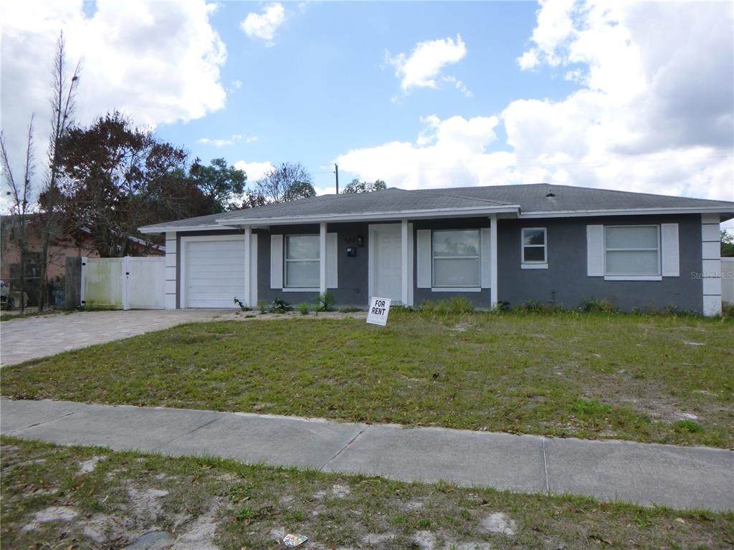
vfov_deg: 54.9
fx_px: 530
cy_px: 275
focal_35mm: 25
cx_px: 367
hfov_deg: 69.4
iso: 160
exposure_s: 1/500
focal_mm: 4.5
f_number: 3.9
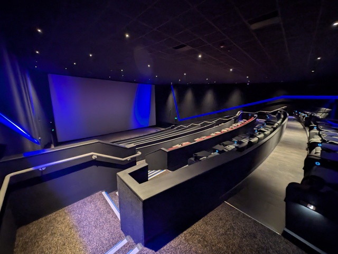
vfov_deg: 94.6
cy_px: 127
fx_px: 117
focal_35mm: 12
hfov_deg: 110.5
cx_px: 169
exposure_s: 1/2.82
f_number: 1.95
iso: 665
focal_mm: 2.23
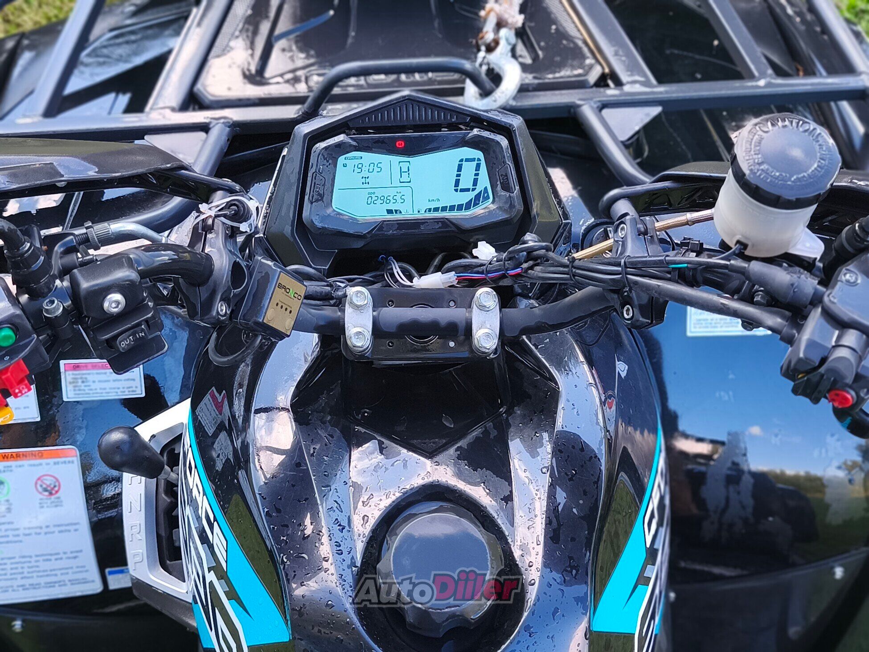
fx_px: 1155
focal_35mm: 46
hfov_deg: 41.2
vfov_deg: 31.5
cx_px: 434
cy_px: 326
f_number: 1.65
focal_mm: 6.18
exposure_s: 1/100
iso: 125
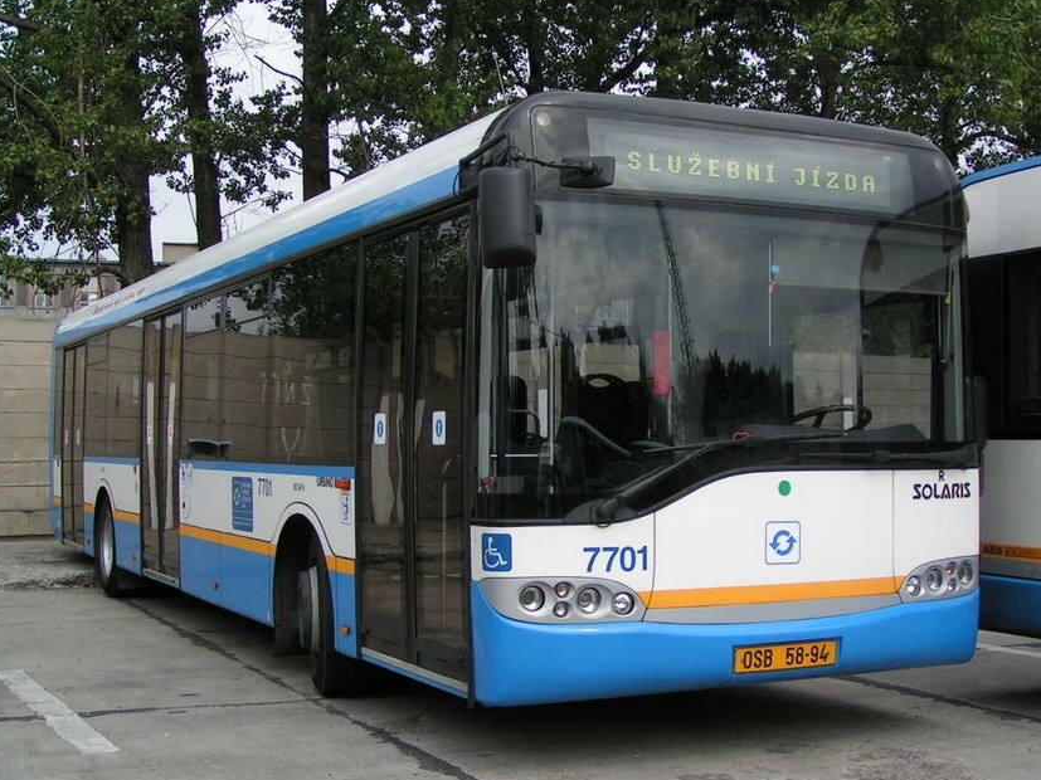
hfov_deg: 38.9
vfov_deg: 29.7
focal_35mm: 49
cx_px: 560
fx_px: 1473
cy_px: 388
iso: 50
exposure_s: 1/800
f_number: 3.2
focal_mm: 6.9
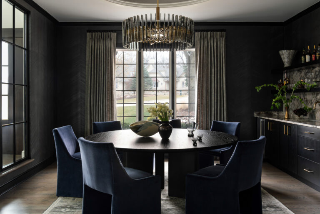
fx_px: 284
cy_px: 107
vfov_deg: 41.1
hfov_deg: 58.7
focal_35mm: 32
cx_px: 160
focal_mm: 32
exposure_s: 1/2.5
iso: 500
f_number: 11
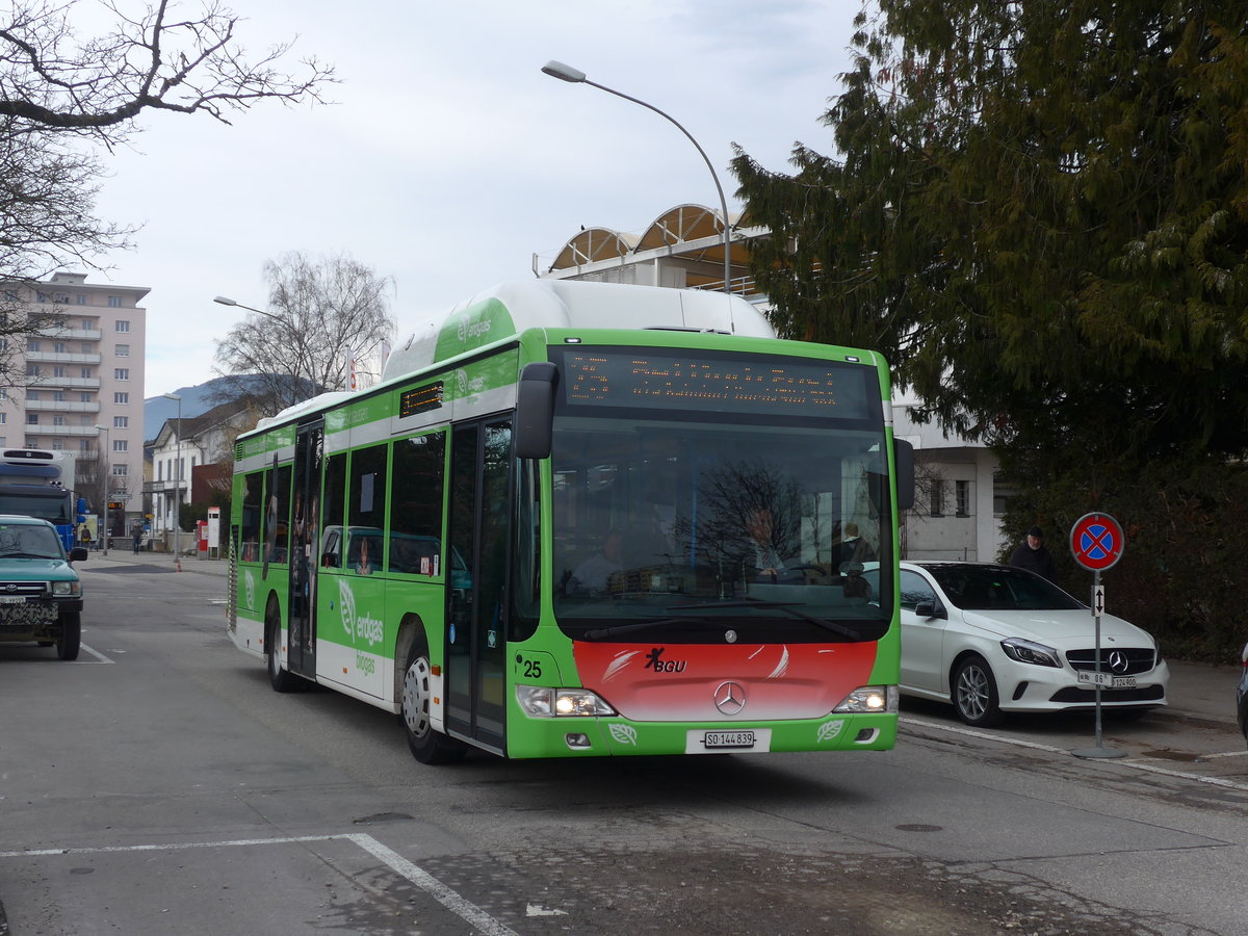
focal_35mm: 49
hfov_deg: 38.9
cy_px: 468
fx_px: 1767
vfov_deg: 29.7
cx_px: 624
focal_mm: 10.1
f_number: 3.2
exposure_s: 1/400
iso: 80
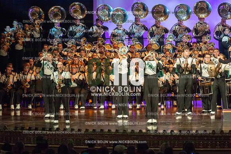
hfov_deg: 11.4
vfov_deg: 7.6
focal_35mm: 180
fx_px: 1154
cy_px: 77
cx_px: 116
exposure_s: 1/320
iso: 8000
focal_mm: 180
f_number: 5.6
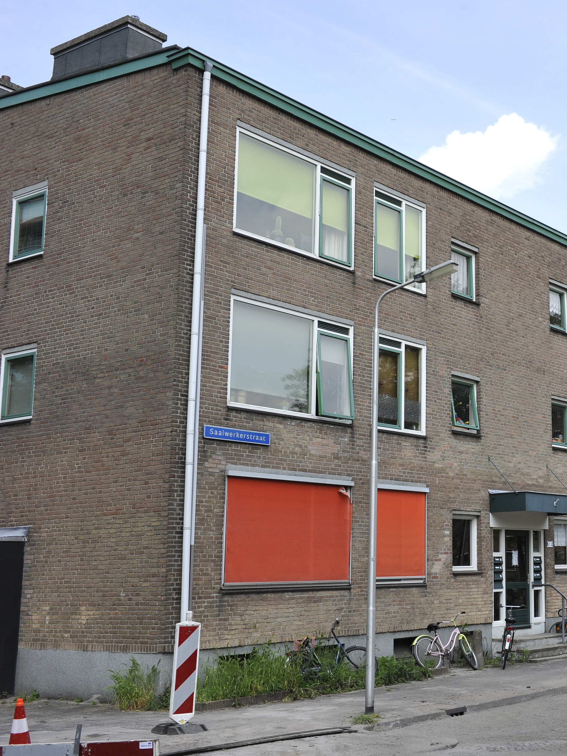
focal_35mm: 47
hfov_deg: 28.8
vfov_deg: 40.4
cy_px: 381
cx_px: 577
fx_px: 1026
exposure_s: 1/500
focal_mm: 32
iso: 640
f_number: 11
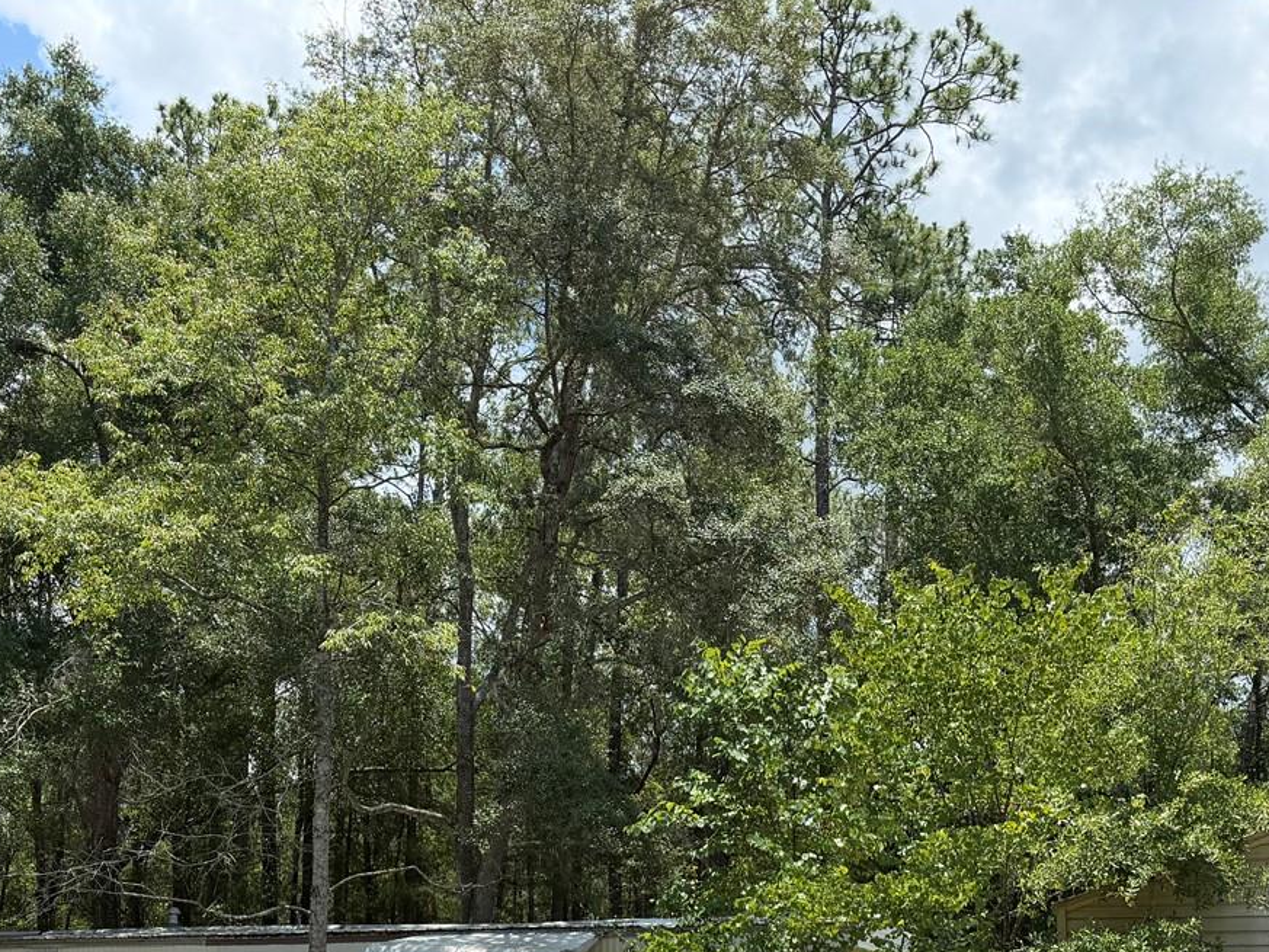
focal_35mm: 44
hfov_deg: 42.9
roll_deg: -0.6
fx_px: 1613
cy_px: 860
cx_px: 581
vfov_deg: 31.3
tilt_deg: +5.5
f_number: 1.78
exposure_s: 1/3145
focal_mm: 6.76
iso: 100
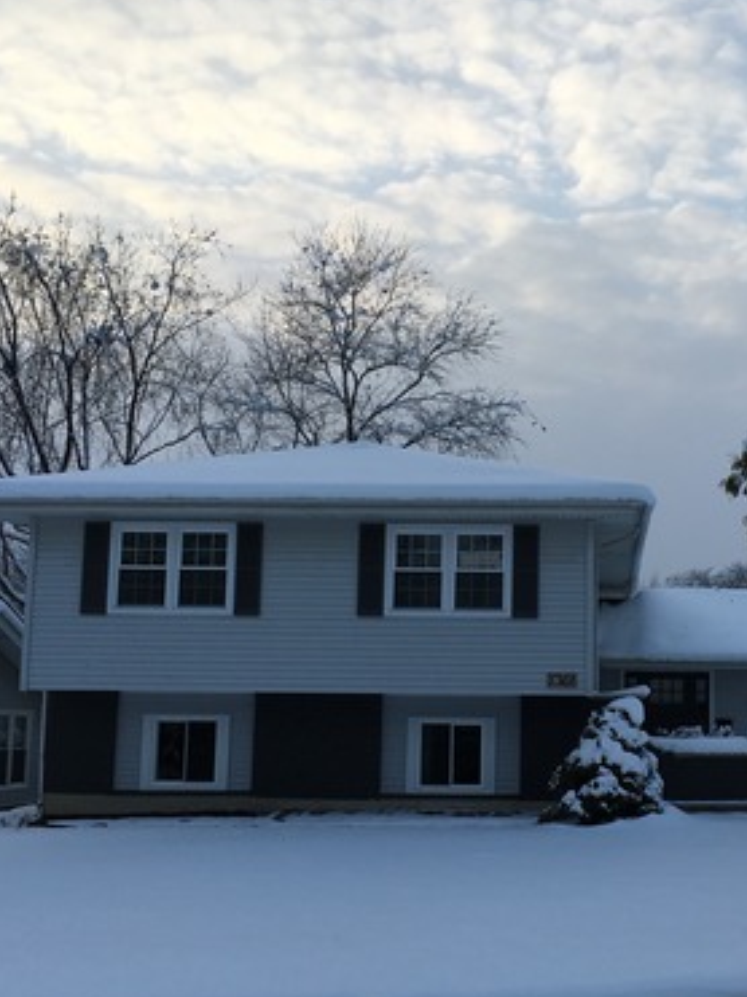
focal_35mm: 50
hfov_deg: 28.8
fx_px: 1439
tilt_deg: +7.6
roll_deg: -1.9
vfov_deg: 38.1
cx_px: 537
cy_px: 562
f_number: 2.2
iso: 25
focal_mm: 4.15
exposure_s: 1/591
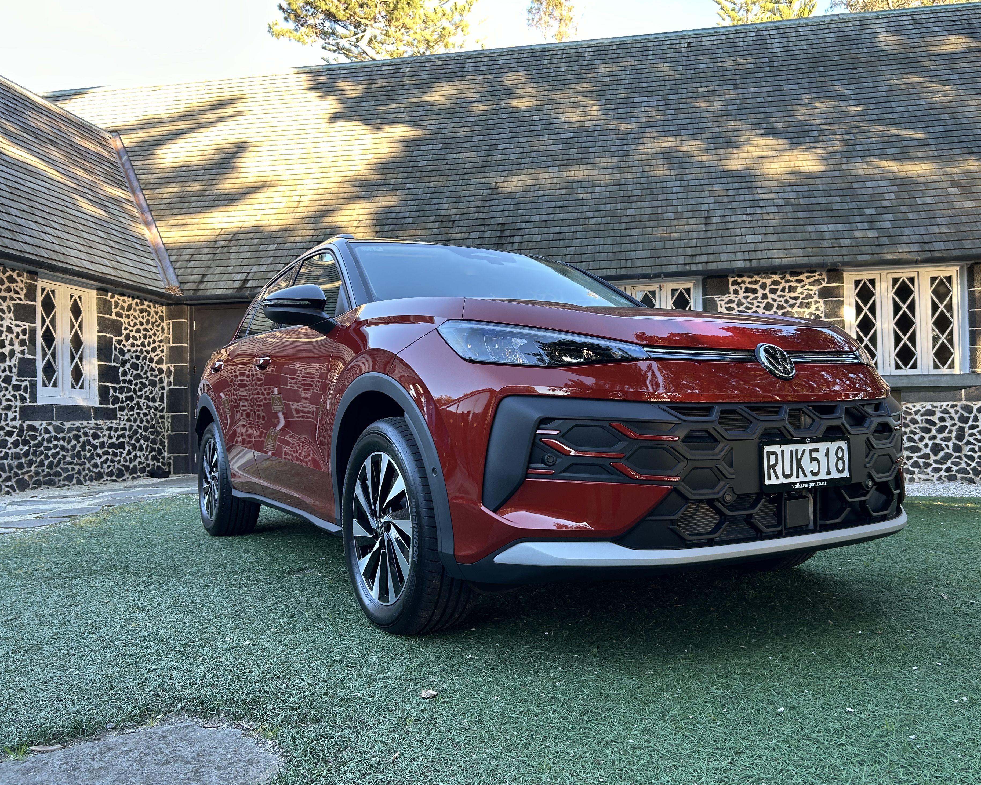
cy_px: 395
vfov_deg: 51.5
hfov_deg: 62.1
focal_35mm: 28
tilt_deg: +1.9
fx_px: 813
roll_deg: +2.0
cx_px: 532
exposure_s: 1/121
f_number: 1.5
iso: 50
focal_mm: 5.7
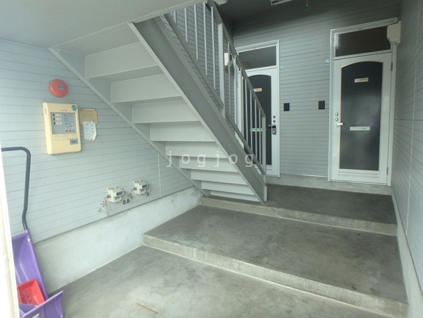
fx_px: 257
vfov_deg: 63.4
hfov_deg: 79.0
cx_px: 212
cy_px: 159
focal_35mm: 21
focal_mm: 3.7
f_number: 3.5
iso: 200
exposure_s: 1/40
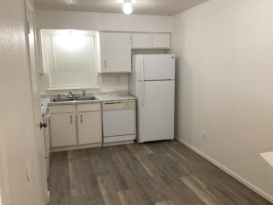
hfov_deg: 58.4
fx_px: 244
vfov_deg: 45.4
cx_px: 136
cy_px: 102
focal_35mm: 31
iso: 160
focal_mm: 3.3
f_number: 2.4
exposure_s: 1/60
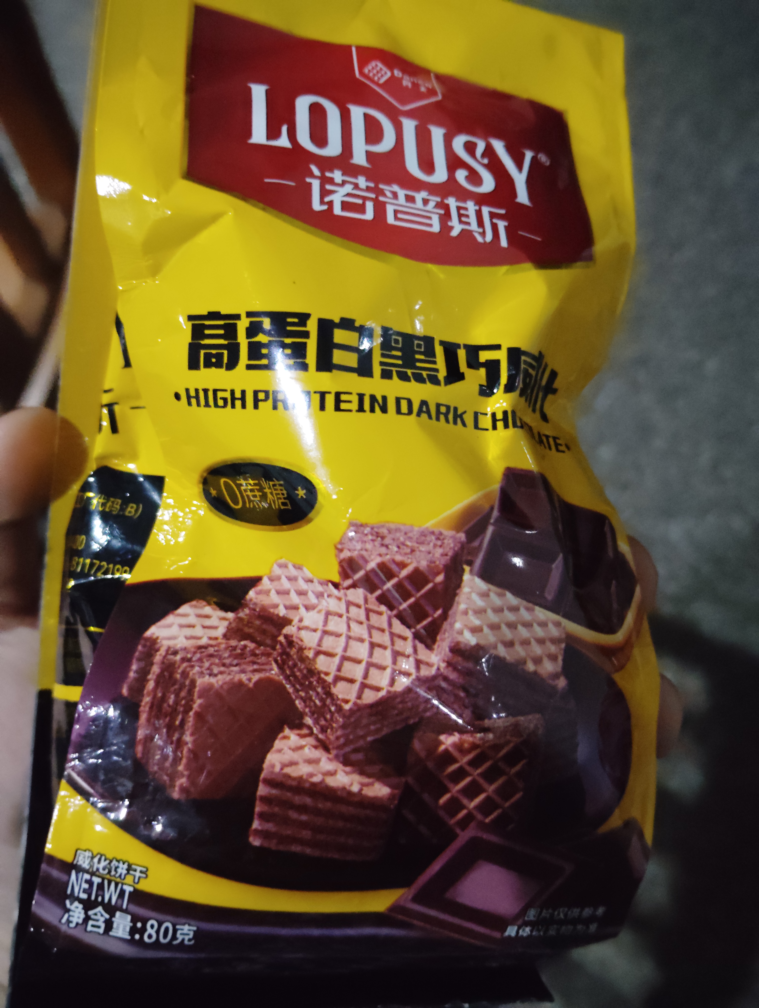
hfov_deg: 48.3
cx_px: 380
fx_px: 846
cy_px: 504
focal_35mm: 29
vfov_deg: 61.6
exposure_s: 1/16.7
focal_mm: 4.25
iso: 3030
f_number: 1.8
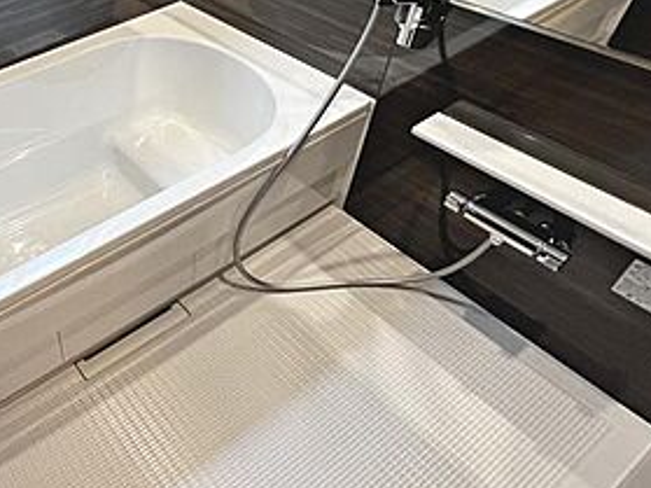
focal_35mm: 28
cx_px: 56
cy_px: 128
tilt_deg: -37.8
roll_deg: +7.2
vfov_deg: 48.0
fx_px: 526
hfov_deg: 54.6
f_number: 1.8
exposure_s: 1/60
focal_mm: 1.57
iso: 160
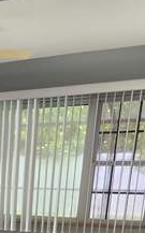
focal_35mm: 72
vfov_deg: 23.9
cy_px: 330
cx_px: -56
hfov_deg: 16.8
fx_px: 457
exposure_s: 1/120
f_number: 1.8
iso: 100
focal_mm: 5.4
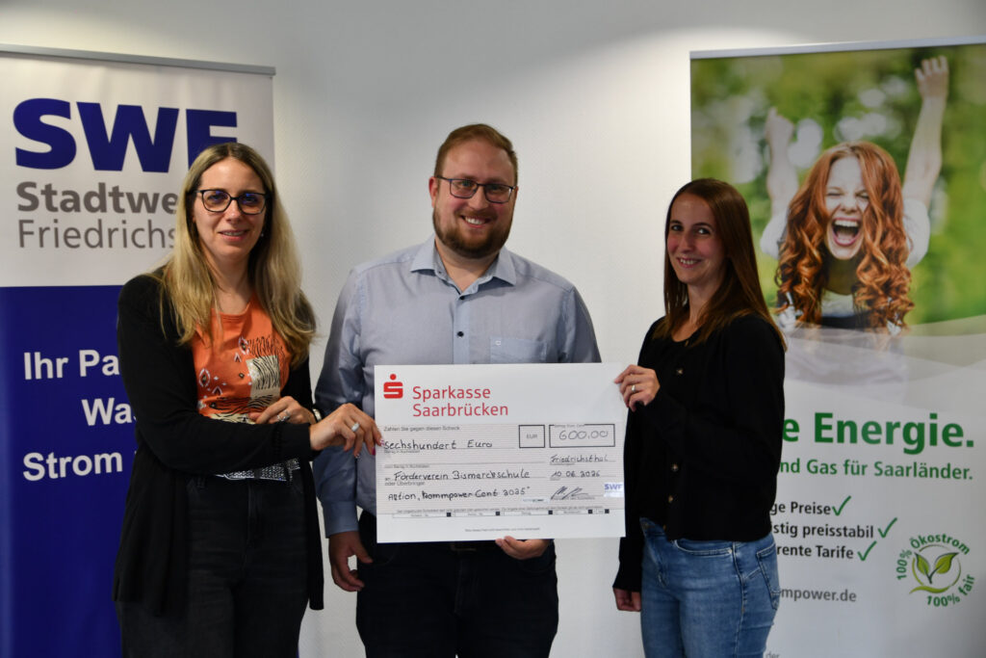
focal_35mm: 51
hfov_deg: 38.9
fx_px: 1397
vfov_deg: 26.5
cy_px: 329
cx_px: 493
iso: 280
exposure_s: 1/125
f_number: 2.8
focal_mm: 34
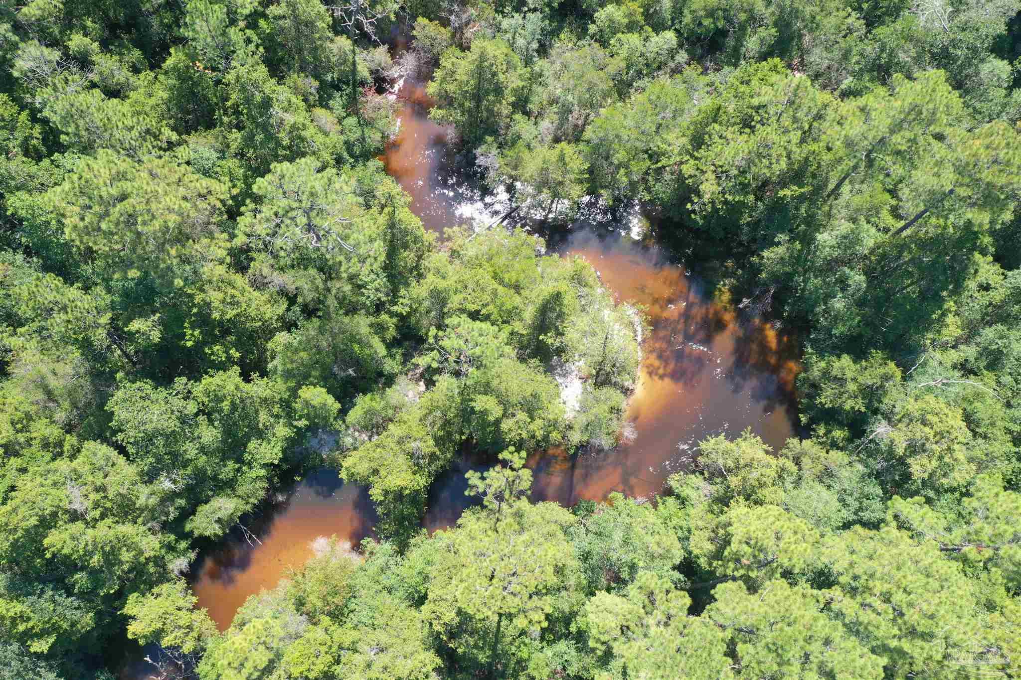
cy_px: 340
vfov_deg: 46.4
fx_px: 794
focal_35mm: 28
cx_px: 510
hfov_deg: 65.5
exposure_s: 1/160
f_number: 4.5
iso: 100
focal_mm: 10.26
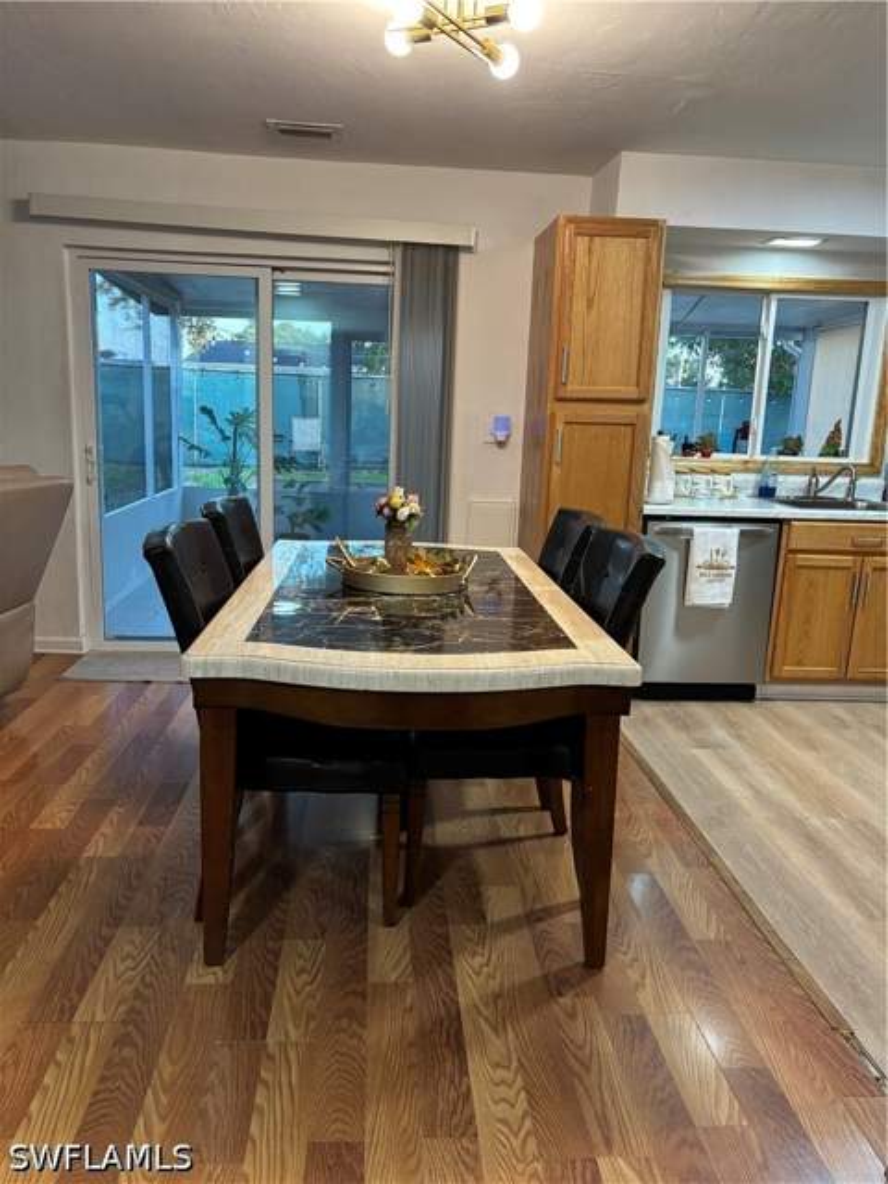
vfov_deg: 67.3
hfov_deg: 53.1
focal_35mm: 26
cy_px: 592
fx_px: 889
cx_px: 444
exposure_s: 1/60
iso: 250
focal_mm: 5.96
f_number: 1.6
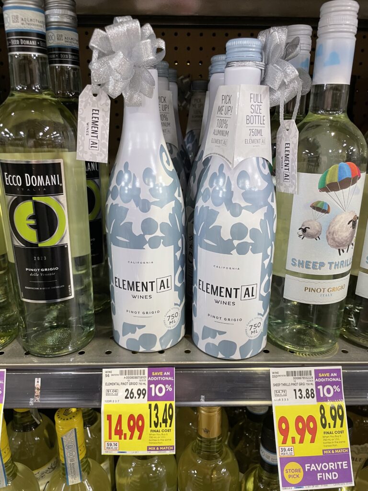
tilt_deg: -19.9
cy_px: 246
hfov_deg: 53.1
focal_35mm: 26
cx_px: 184
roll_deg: +0.0
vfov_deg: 67.3
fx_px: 369
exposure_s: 1/60
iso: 125
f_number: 1.6
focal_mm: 4.2
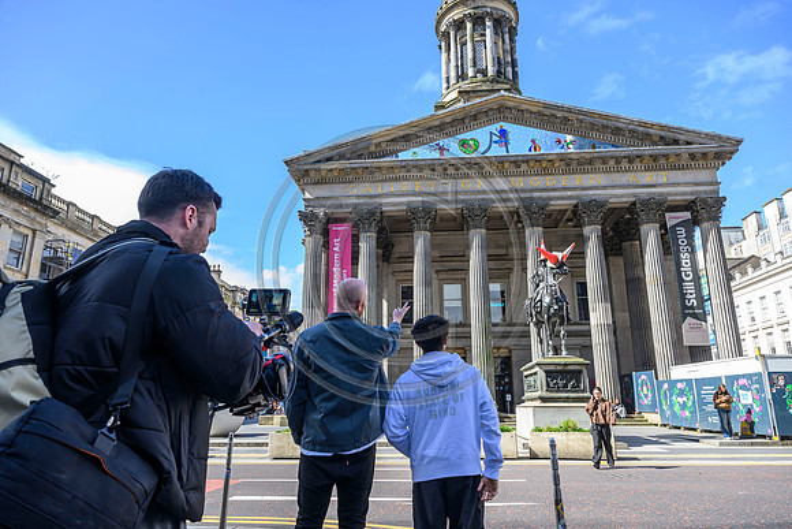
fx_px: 528
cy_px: 264
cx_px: 396
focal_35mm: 24
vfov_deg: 53.2
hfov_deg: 73.7
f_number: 6.3
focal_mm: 24
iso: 500
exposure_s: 1/500
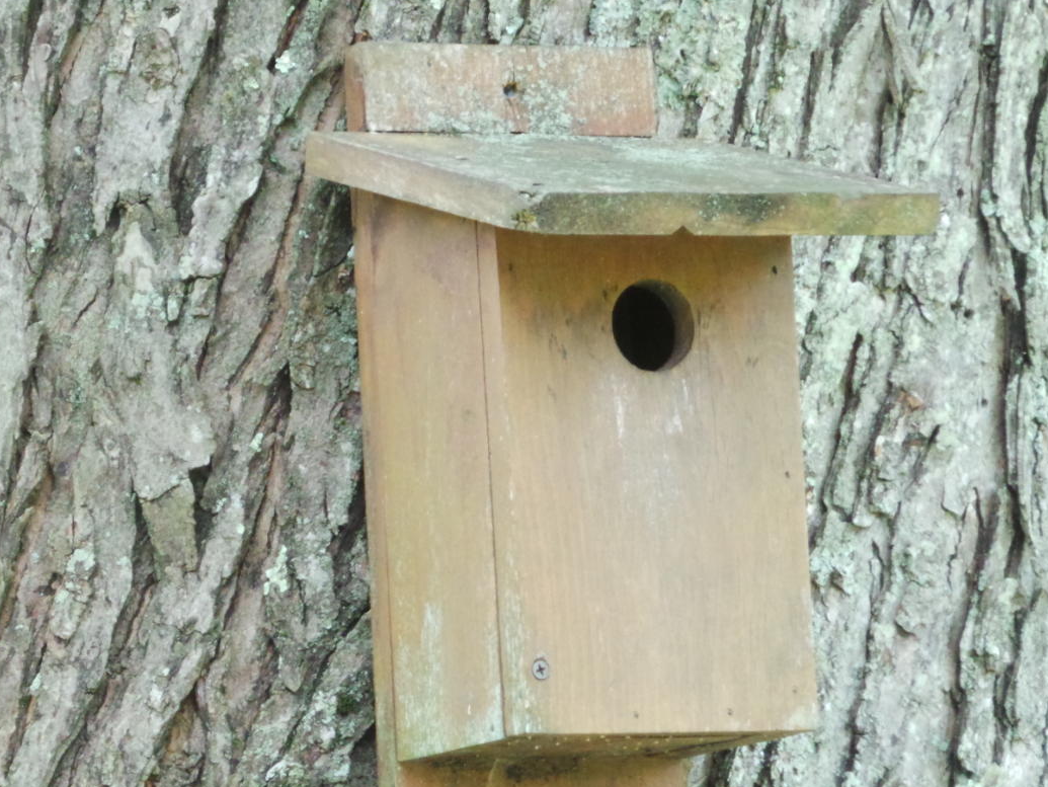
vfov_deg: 3.0
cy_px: 379
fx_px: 15203
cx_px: 87
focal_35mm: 502
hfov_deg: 3.9
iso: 500
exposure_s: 1/80
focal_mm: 46.7
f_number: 5.1
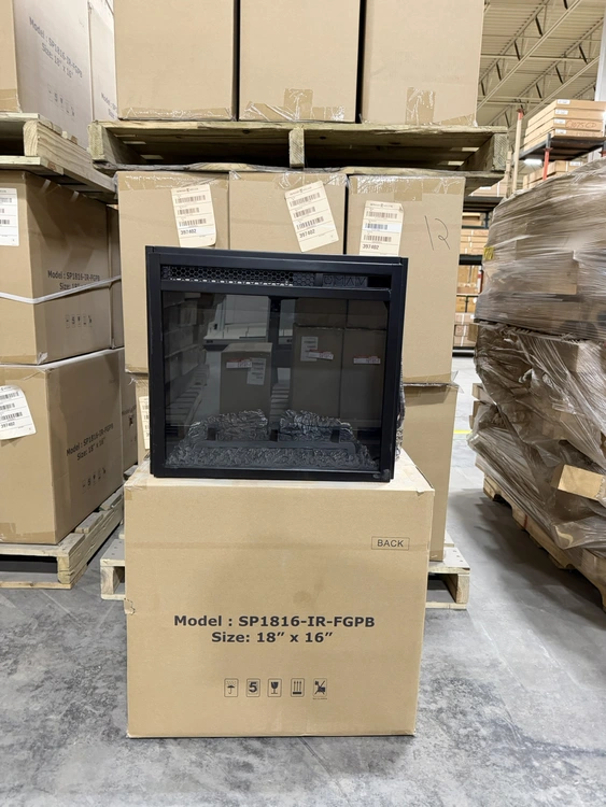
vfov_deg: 71.6
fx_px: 560
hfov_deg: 56.8
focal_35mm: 24
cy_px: 404
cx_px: 303
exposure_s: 1/60
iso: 500
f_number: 1.78
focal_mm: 6.76
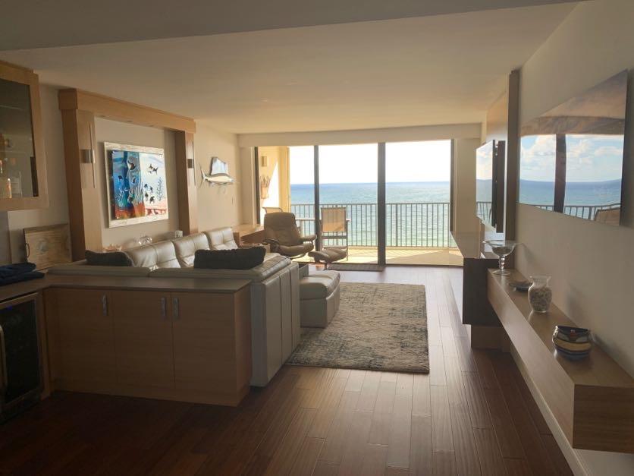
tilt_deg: -5.4
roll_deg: +2.1
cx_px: 317
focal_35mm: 26
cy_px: 238
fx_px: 476
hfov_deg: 67.3
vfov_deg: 53.1
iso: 25
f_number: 1.8
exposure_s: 1/130
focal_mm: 4.25
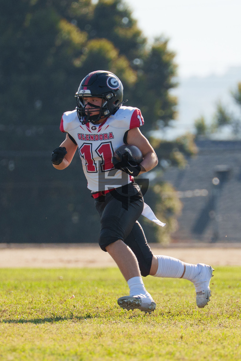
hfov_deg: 1.5
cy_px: 205
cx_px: 164
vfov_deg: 2.3
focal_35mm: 895
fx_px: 8983
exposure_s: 1/2000
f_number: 6.3
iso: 640
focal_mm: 400
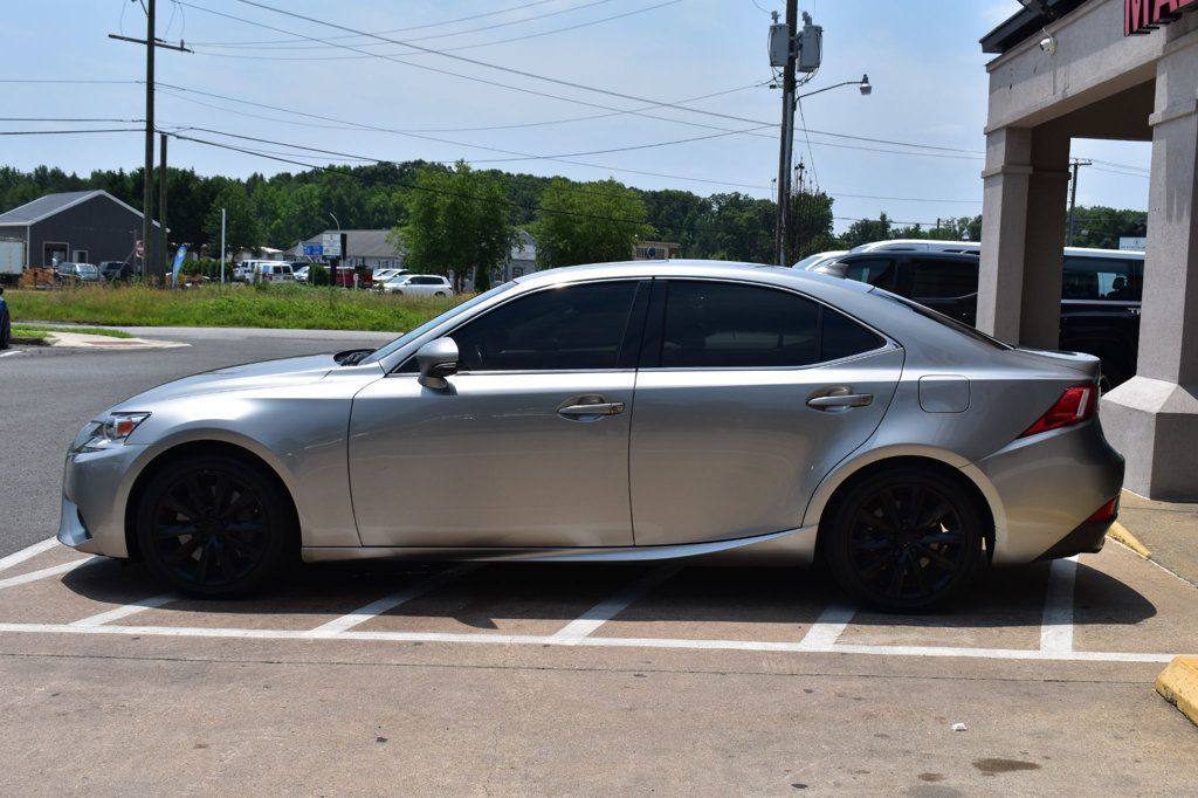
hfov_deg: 45.0
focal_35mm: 44
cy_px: 399
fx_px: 1447
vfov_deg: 30.8
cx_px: 599
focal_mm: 29
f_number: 11
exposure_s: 1/500
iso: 200
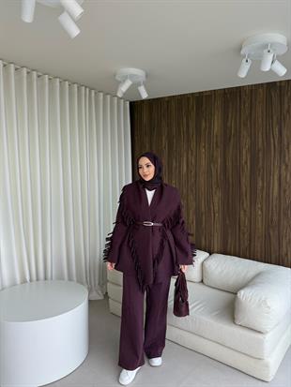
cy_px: 194
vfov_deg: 71.6
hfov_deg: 56.8
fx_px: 269
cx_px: 146
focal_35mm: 24
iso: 100
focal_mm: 6.76
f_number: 1.78
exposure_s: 1/100
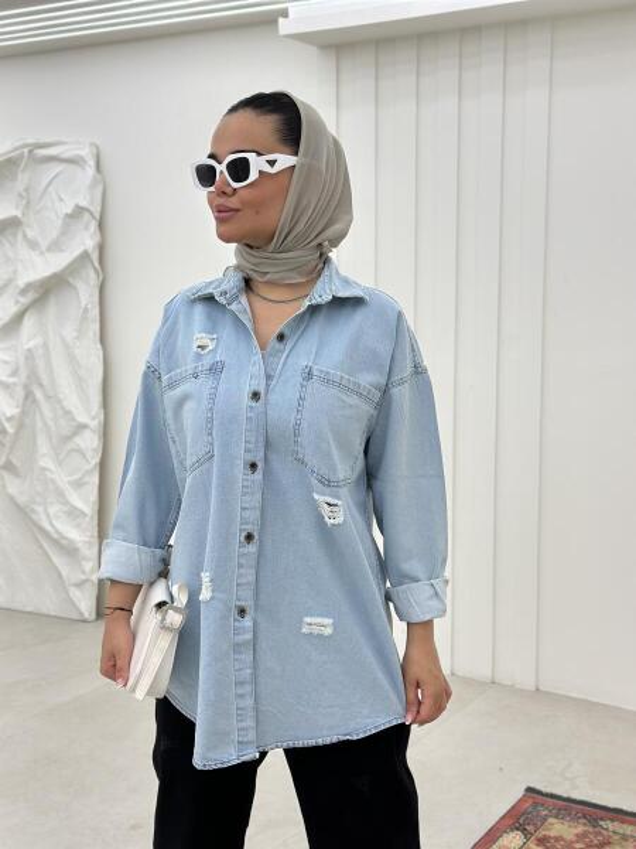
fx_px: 1176
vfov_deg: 39.7
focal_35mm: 48
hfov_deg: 30.3
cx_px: 318
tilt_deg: -5.6
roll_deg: -0.2
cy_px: 424
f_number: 1.78
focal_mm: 6.86
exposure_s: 1/1085
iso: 80
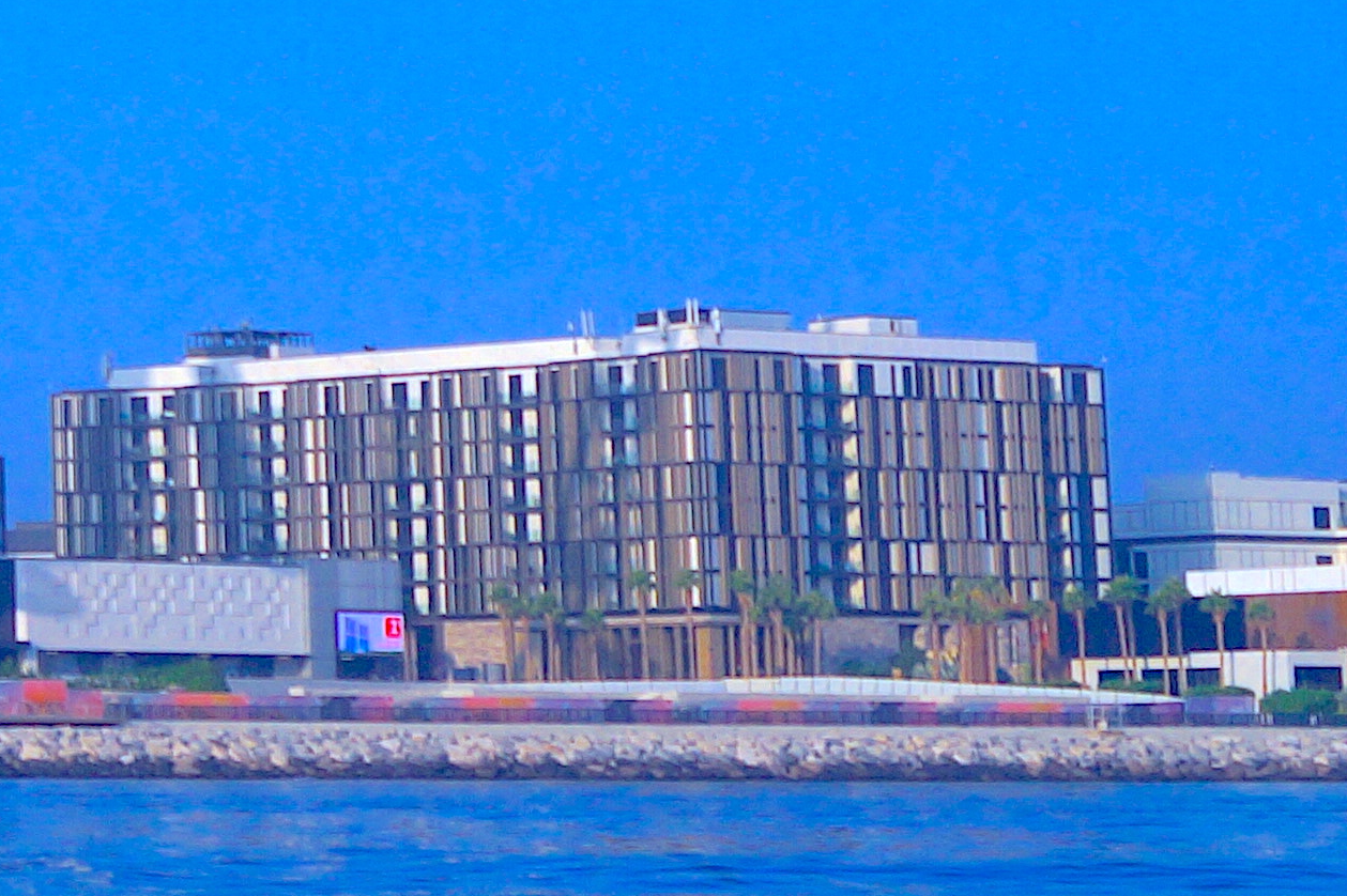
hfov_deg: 12.4
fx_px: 5348
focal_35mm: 143
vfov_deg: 9.4
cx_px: -1454
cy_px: -345
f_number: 5
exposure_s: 1/1250
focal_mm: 22
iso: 100
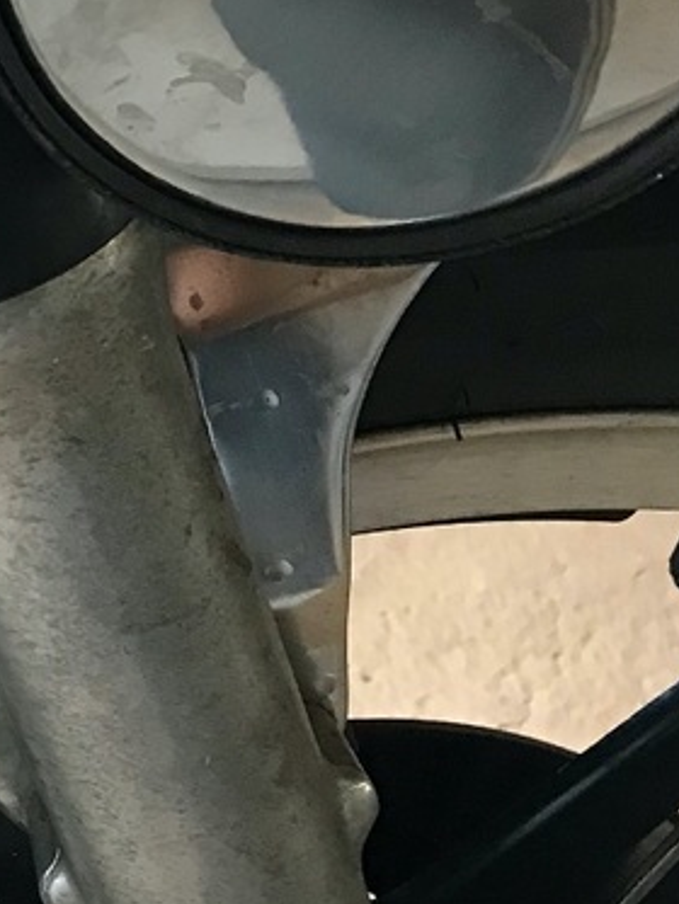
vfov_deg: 20.4
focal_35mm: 96
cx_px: -458
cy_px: 412
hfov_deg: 14.0
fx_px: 2509
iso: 80
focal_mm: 3.99
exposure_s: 1/17
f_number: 1.8
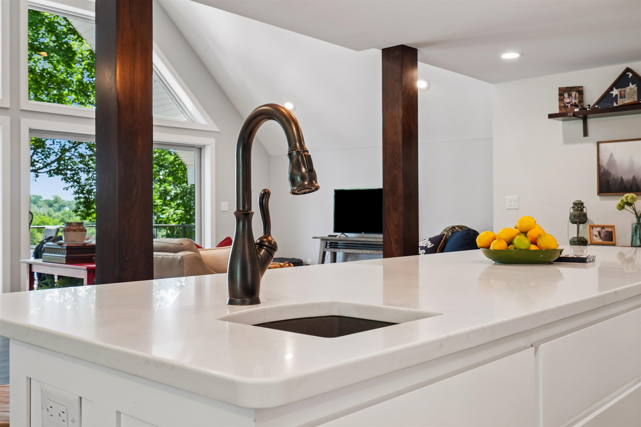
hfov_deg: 54.4
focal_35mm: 35
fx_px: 623
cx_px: 320
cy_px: 214
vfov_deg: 37.9
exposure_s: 1/20
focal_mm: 35
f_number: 10
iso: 800
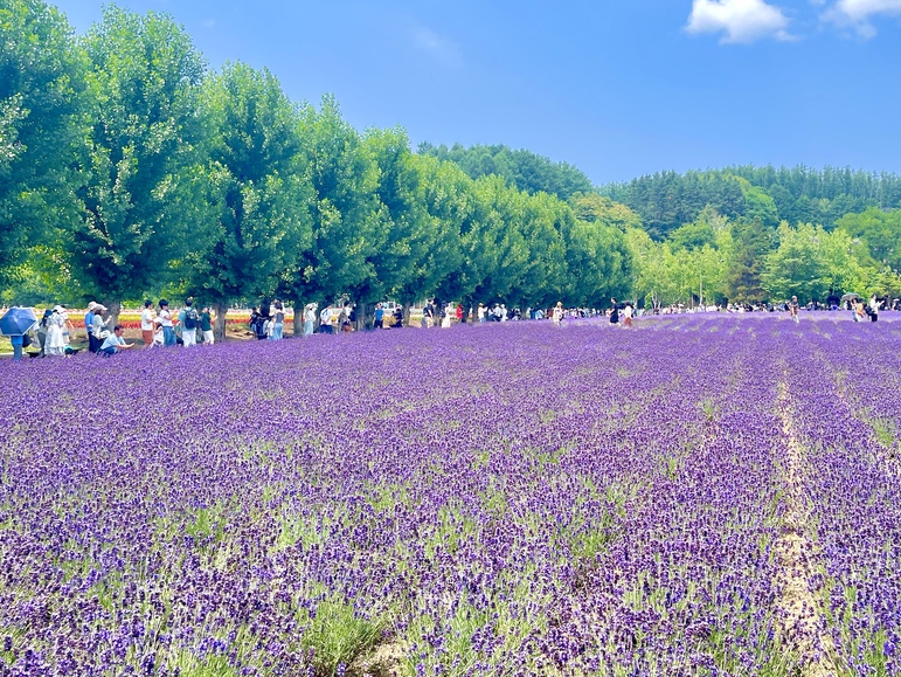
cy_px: 296
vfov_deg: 40.7
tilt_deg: +3.1
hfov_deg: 52.2
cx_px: 542
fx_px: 911
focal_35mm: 35
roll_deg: -0.2
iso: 32
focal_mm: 5.1
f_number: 1.6
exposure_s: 1/1339
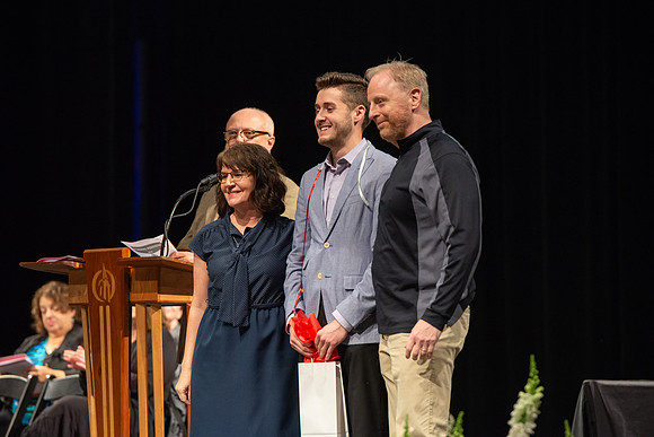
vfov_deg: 7.2
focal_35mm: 190
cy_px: 218
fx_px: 3452
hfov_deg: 10.8
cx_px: 327
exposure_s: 1/100
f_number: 4
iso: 1600
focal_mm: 190
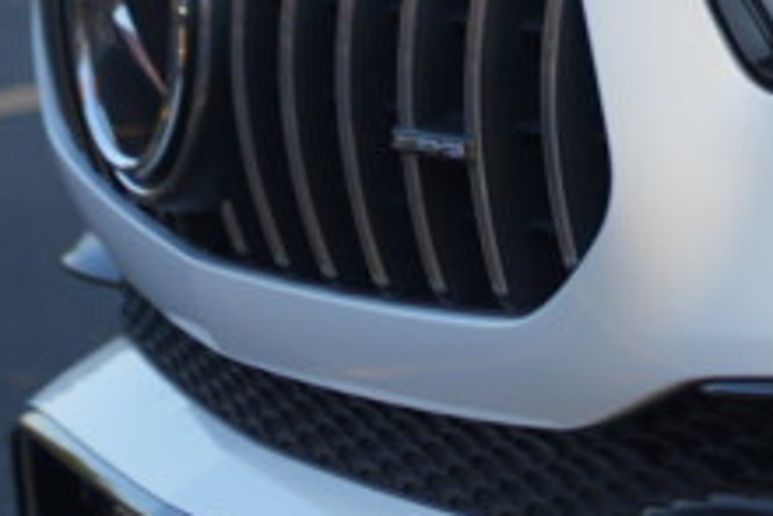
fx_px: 5522
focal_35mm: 257
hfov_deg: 6.8
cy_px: -161
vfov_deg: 5.3
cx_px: 2681
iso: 100
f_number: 1.4
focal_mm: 35
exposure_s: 1/1000
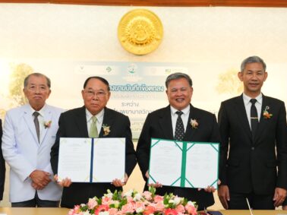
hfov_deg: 38.2
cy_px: 116
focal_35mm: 50
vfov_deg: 29.1
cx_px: 141
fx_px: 414
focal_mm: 33
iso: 1000
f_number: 3.2
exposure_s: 1/200
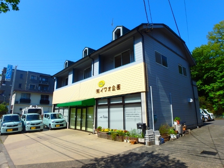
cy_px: 84
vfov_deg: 63.4
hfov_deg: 79.0
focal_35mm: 21
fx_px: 136
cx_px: 112
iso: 125
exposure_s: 1/640
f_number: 6
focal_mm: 3.7
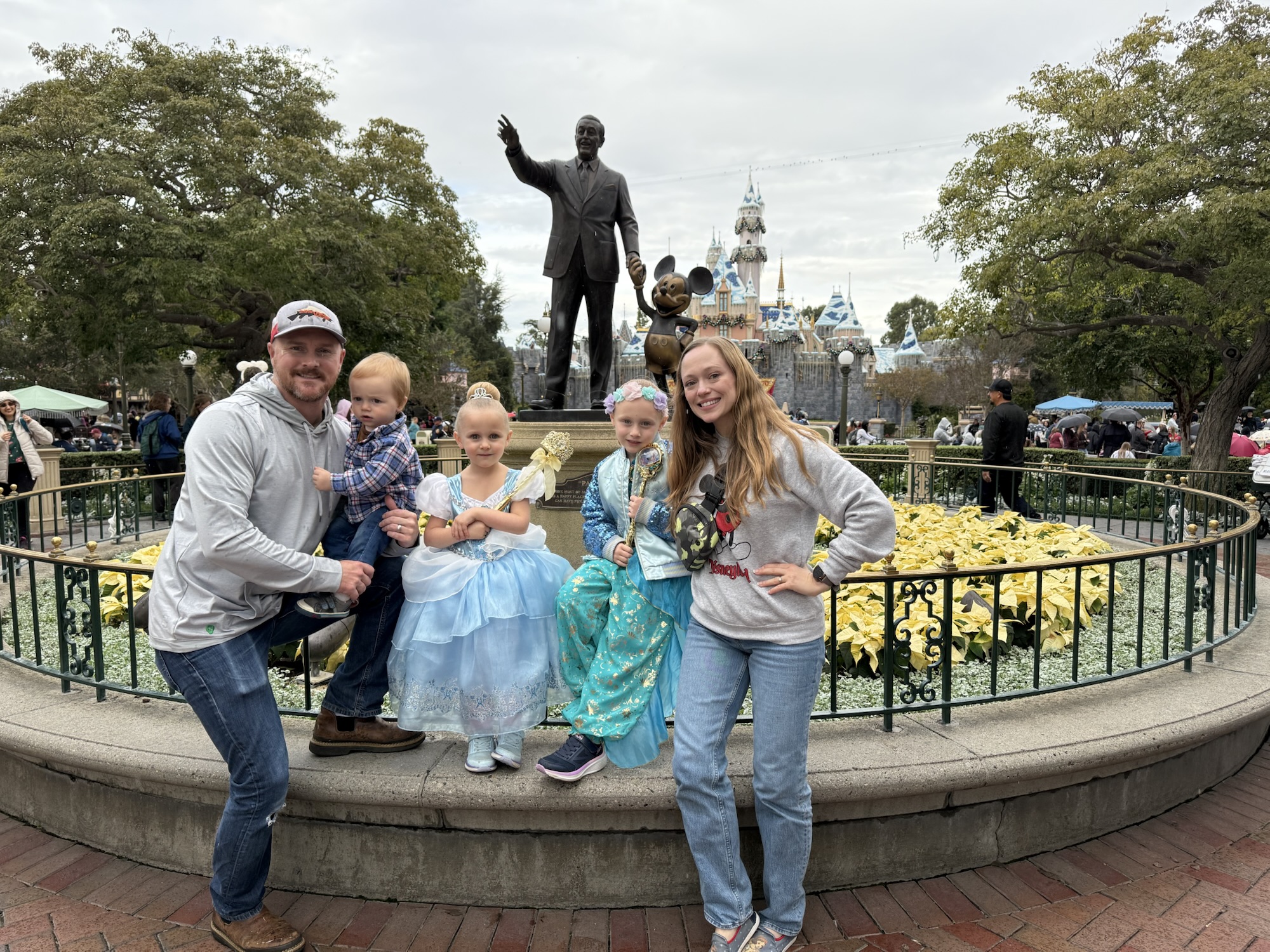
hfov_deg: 71.6
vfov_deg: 56.8
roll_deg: +0.6
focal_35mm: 24
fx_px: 881
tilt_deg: -4.5
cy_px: 476
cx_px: 635
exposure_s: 1/1060
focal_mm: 6.76
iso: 100
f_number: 1.78
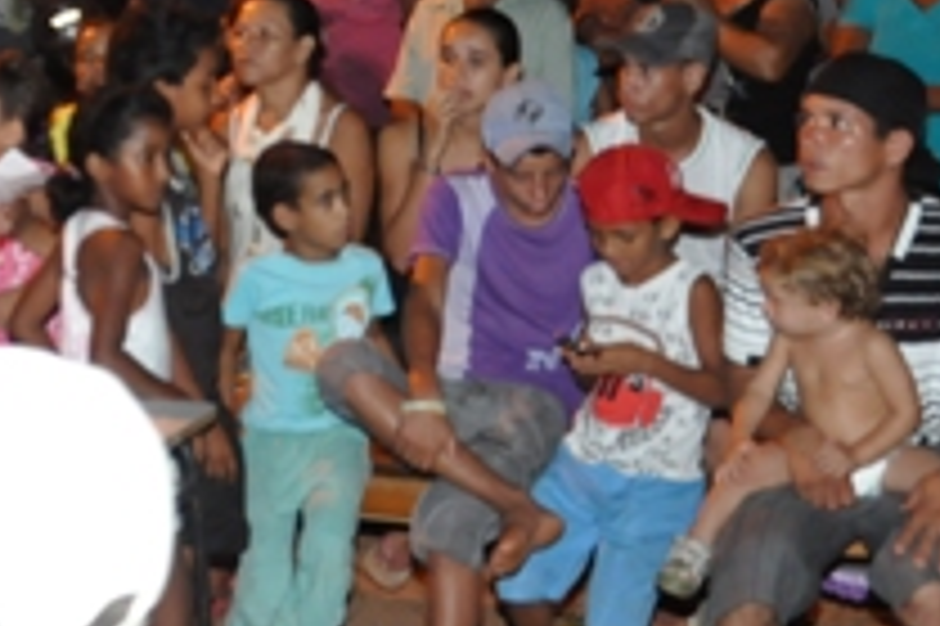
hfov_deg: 20.1
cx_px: -146
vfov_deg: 14.1
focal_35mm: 96
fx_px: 2505
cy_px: 90
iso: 2000
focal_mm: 24
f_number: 6.3
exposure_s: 1/60
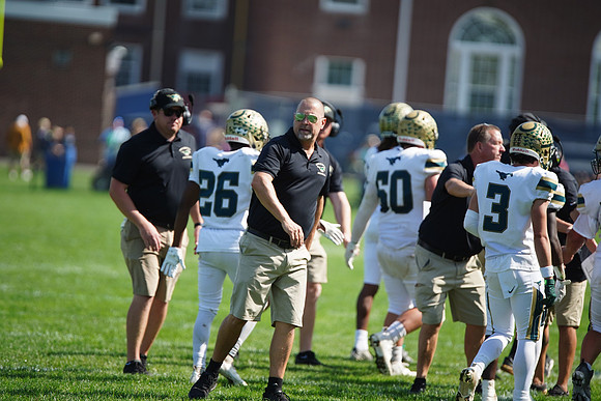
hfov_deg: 6.9
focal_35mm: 300
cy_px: 200
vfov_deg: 4.6
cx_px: 300
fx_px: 5009
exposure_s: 1/3200
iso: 400
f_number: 2.8
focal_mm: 300
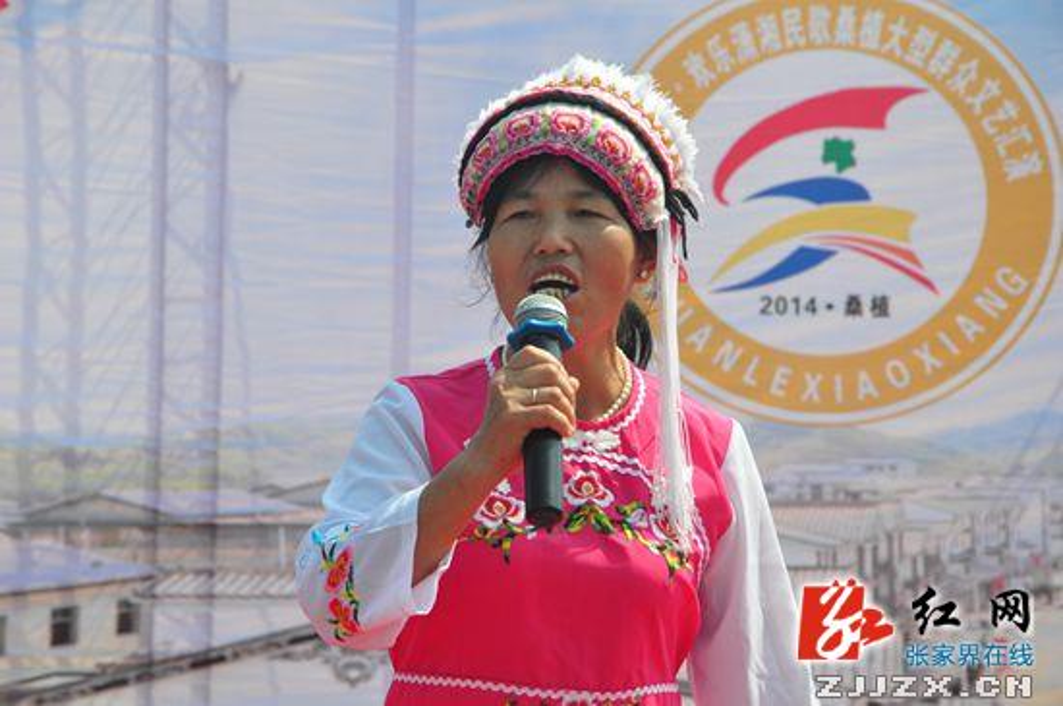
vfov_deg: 10.1
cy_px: 353
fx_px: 3980
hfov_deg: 15.2
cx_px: 532
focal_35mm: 135
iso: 1000
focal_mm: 90
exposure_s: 1/1600
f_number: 10
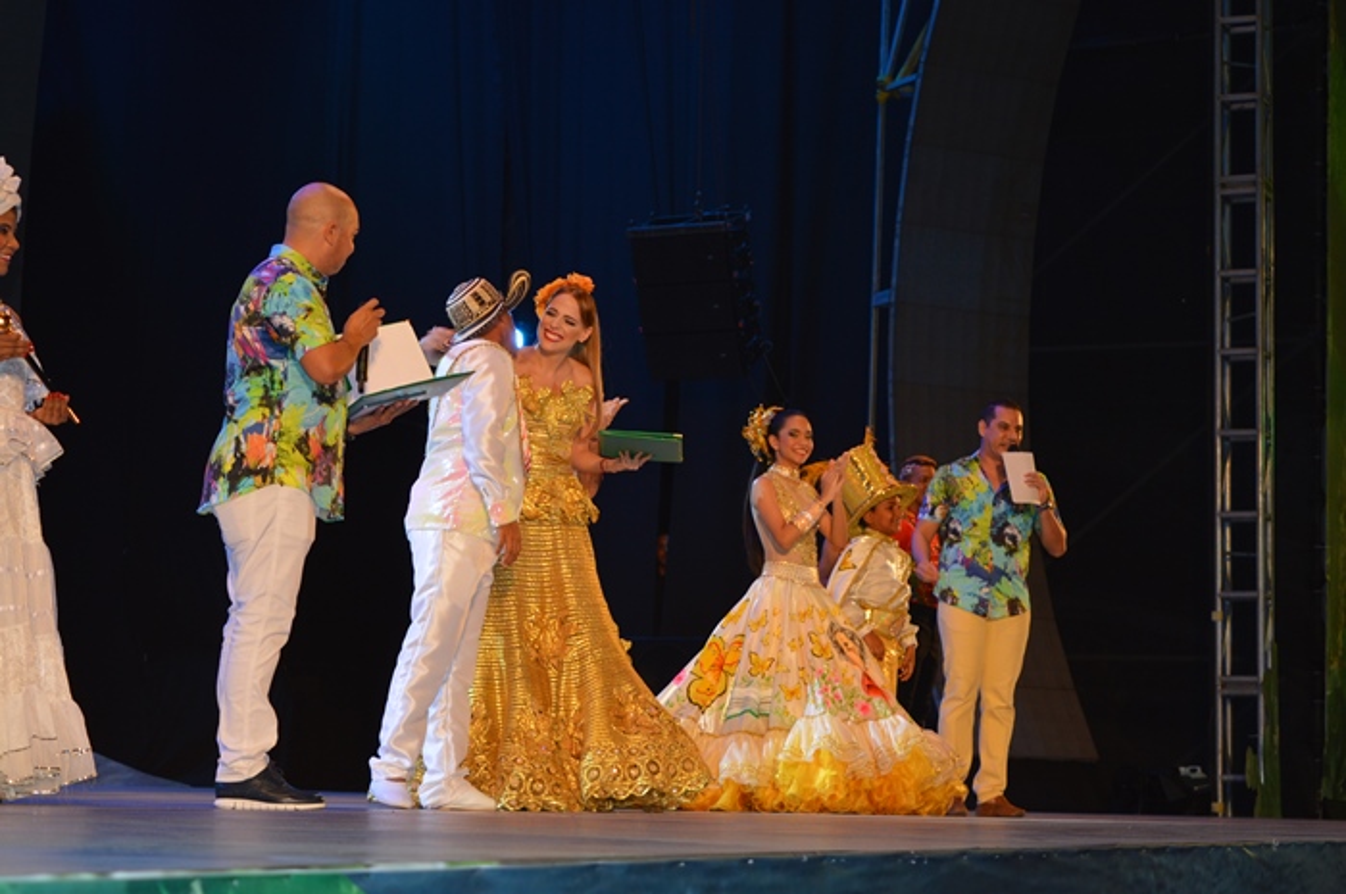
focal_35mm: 78
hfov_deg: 26.0
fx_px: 2913
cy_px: 447
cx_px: 673
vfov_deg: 17.5
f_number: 5.6
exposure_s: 1/60
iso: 400
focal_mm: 52
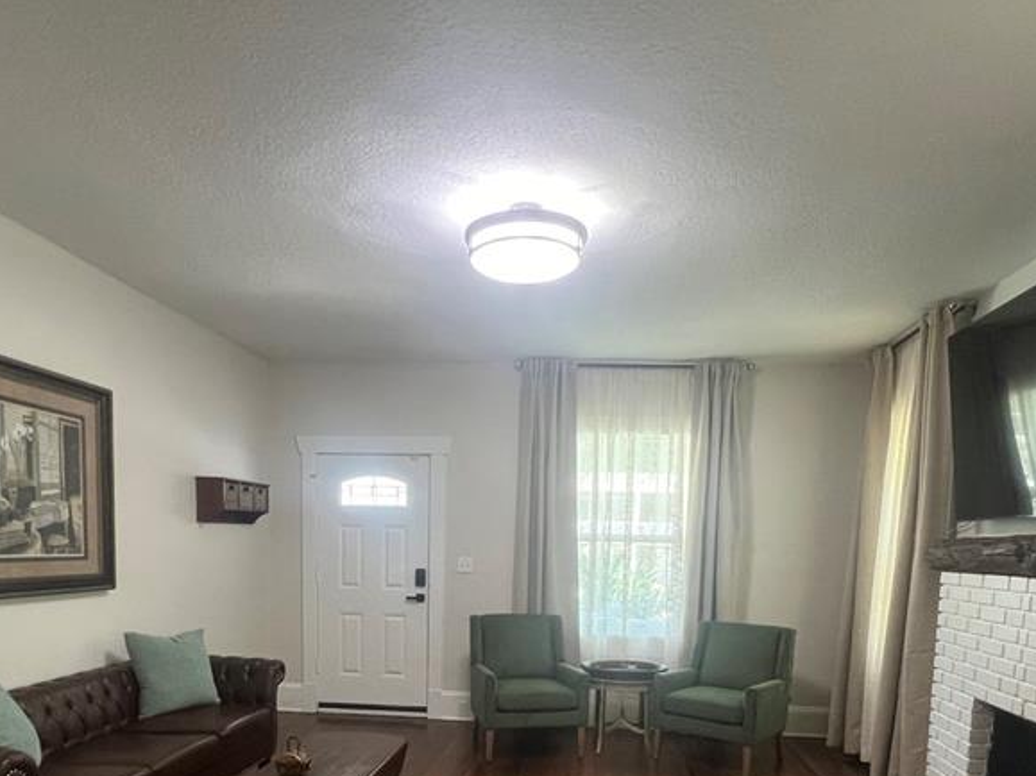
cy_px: 629
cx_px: 528
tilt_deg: -6.4
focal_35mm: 23
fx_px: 688
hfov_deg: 73.9
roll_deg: -1.4
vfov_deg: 54.5
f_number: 1.8
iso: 320
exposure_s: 1/60
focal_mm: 1.57
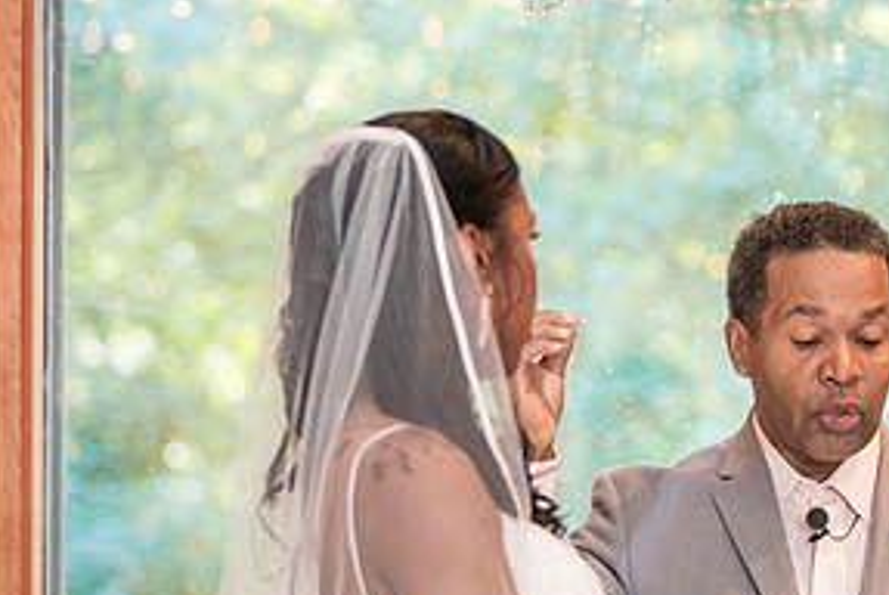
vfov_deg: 5.0
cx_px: 611
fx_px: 6822
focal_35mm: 276
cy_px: 446
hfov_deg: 7.5
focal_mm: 97
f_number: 2.8
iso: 800
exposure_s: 1/100
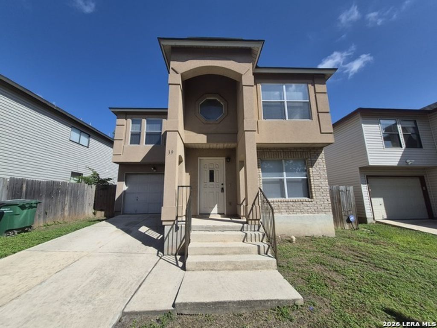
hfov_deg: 106.2
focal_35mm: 13
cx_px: 218
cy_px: 164
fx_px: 164
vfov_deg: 89.9
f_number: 2.2
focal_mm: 1.74
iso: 40
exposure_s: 1/2736
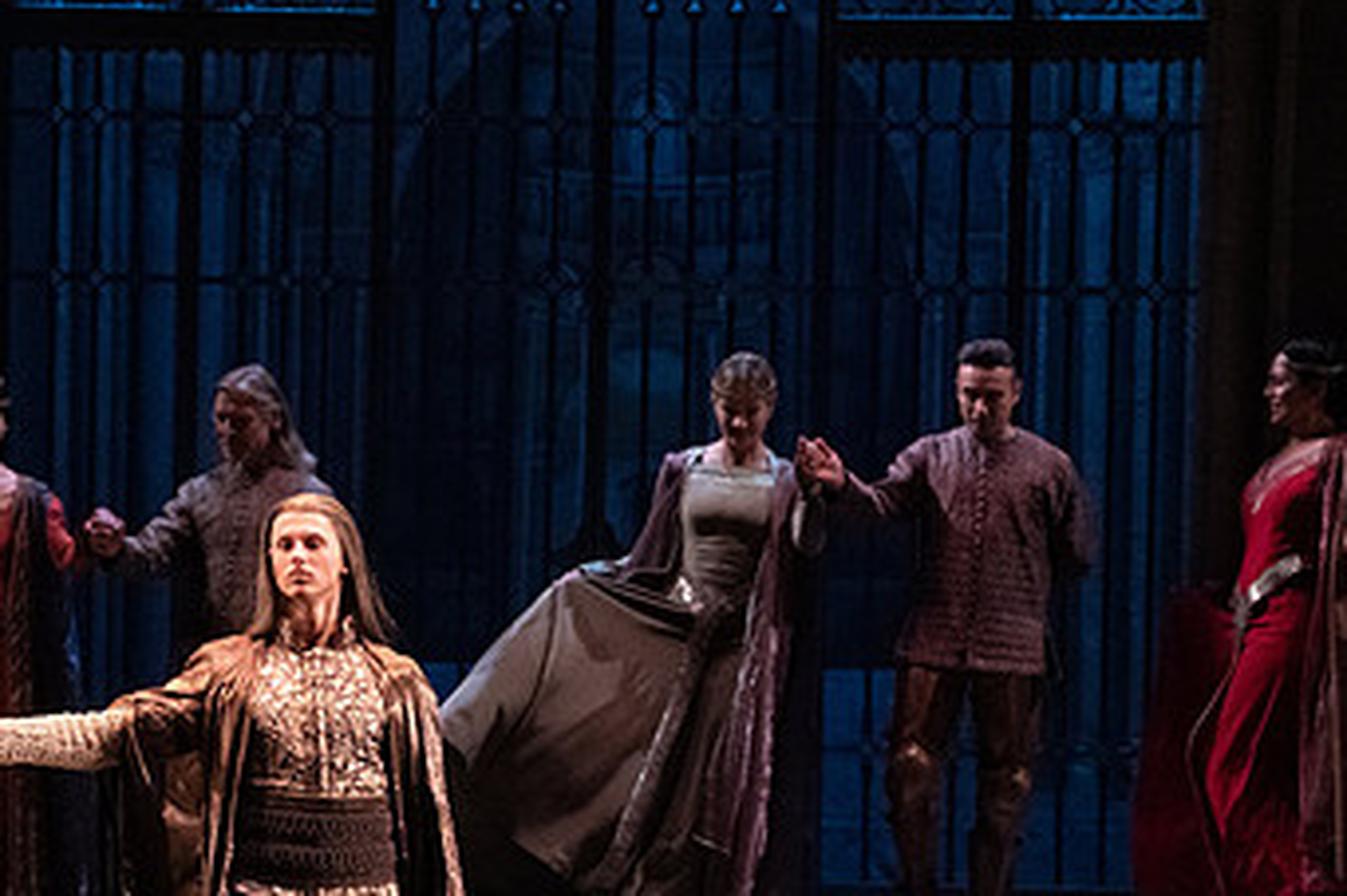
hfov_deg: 6.7
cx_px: 356
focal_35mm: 308
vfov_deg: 4.5
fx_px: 11518
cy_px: 712
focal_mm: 181
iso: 20000
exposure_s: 1/320
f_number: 6.3
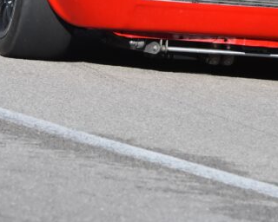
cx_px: 278
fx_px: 5986
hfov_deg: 2.7
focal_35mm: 728
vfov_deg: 2.1
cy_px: -85
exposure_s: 1/2000
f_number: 9
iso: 800
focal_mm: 155
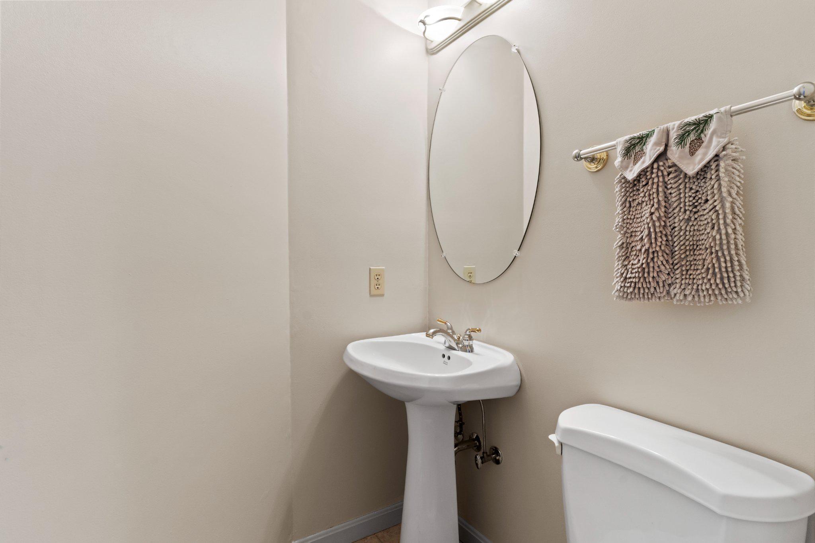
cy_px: 272
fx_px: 407
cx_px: 408
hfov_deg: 90.0
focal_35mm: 18
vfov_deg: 67.4
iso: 500
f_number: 8
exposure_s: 1/8
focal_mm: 18
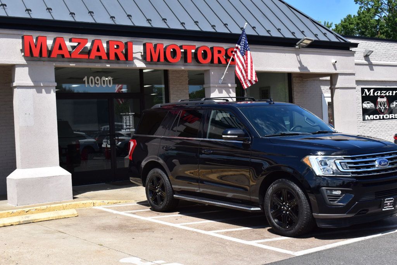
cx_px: 198
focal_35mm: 51
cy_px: 132
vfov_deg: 26.5
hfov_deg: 38.9
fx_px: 562
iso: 400
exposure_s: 1/500
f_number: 11
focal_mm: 34
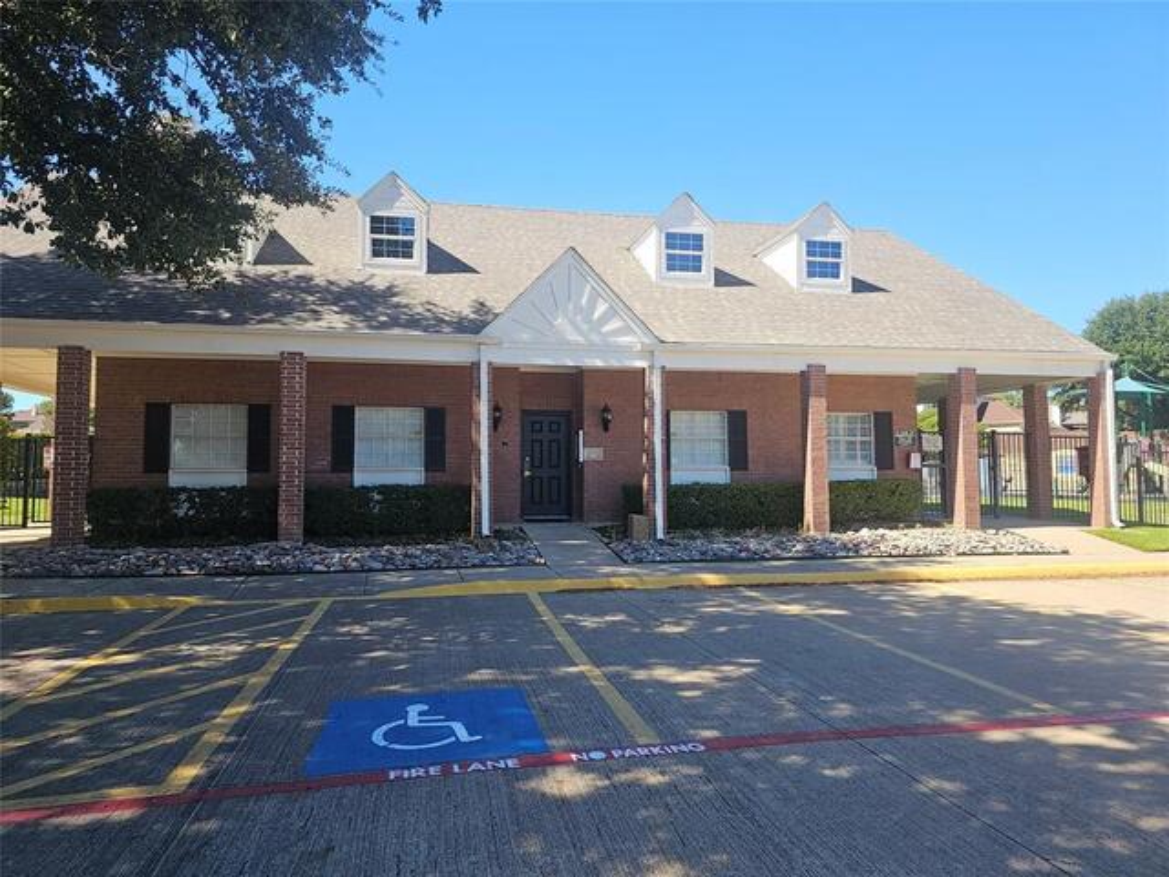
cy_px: 438
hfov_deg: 73.9
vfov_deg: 58.9
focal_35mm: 23
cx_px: 584
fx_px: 777
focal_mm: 6.3
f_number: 1.7
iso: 10
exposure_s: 1/250
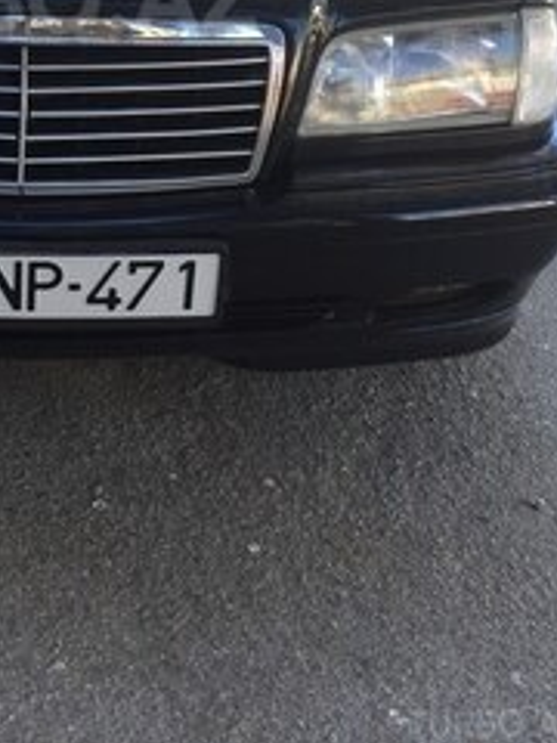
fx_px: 1287
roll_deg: -0.5
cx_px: 19
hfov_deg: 23.5
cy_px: -3
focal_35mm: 60
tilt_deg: -19.7
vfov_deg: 29.9
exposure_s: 1/103
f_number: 2.2
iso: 32
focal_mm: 4.15
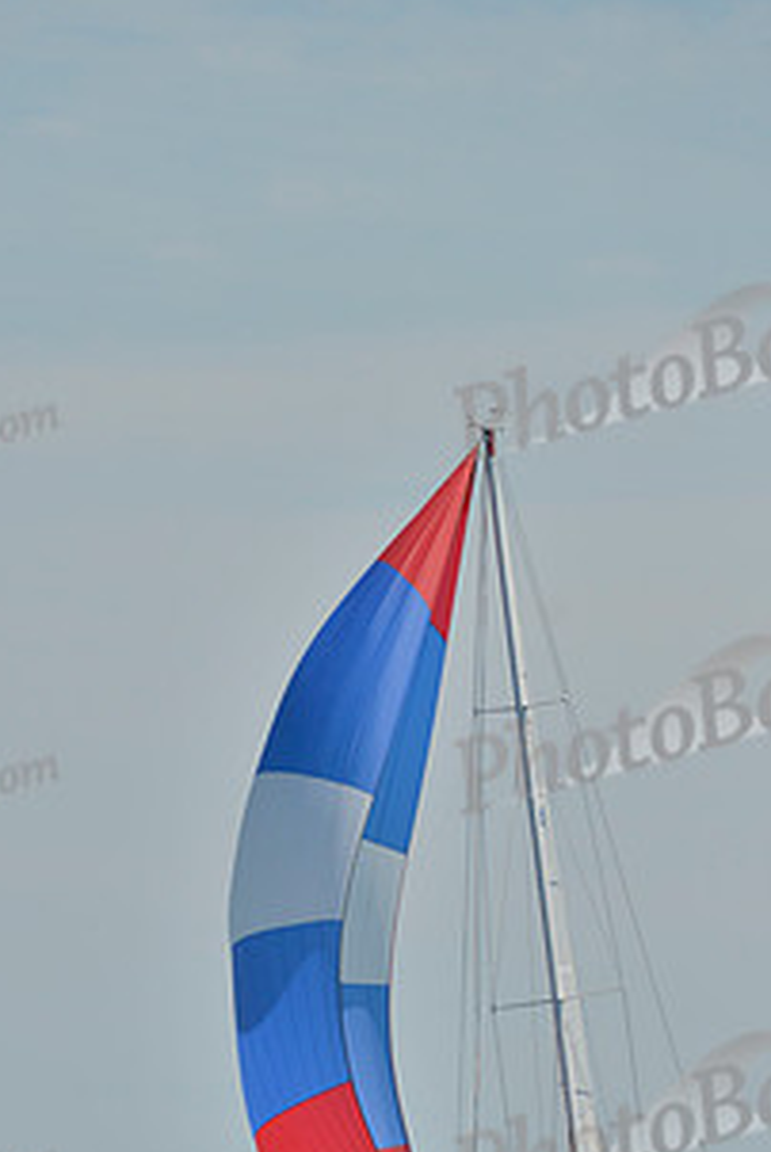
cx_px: 258
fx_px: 16601
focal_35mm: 518
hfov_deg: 2.7
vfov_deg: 4.0
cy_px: 969
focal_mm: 270
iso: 280
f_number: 6.3
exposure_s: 1/2500
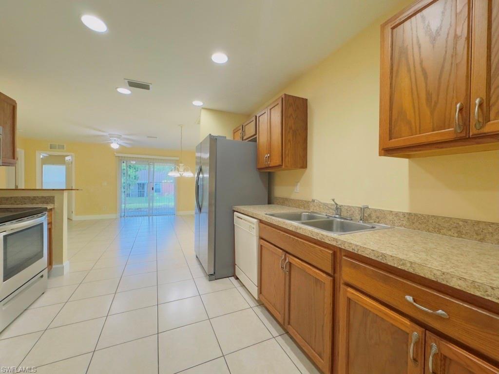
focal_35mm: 14
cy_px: 187
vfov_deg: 85.7
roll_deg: -0.7
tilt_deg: -2.3
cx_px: 250
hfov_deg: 102.1
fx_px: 202
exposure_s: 1/120
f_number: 2.2
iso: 320
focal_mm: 2.22
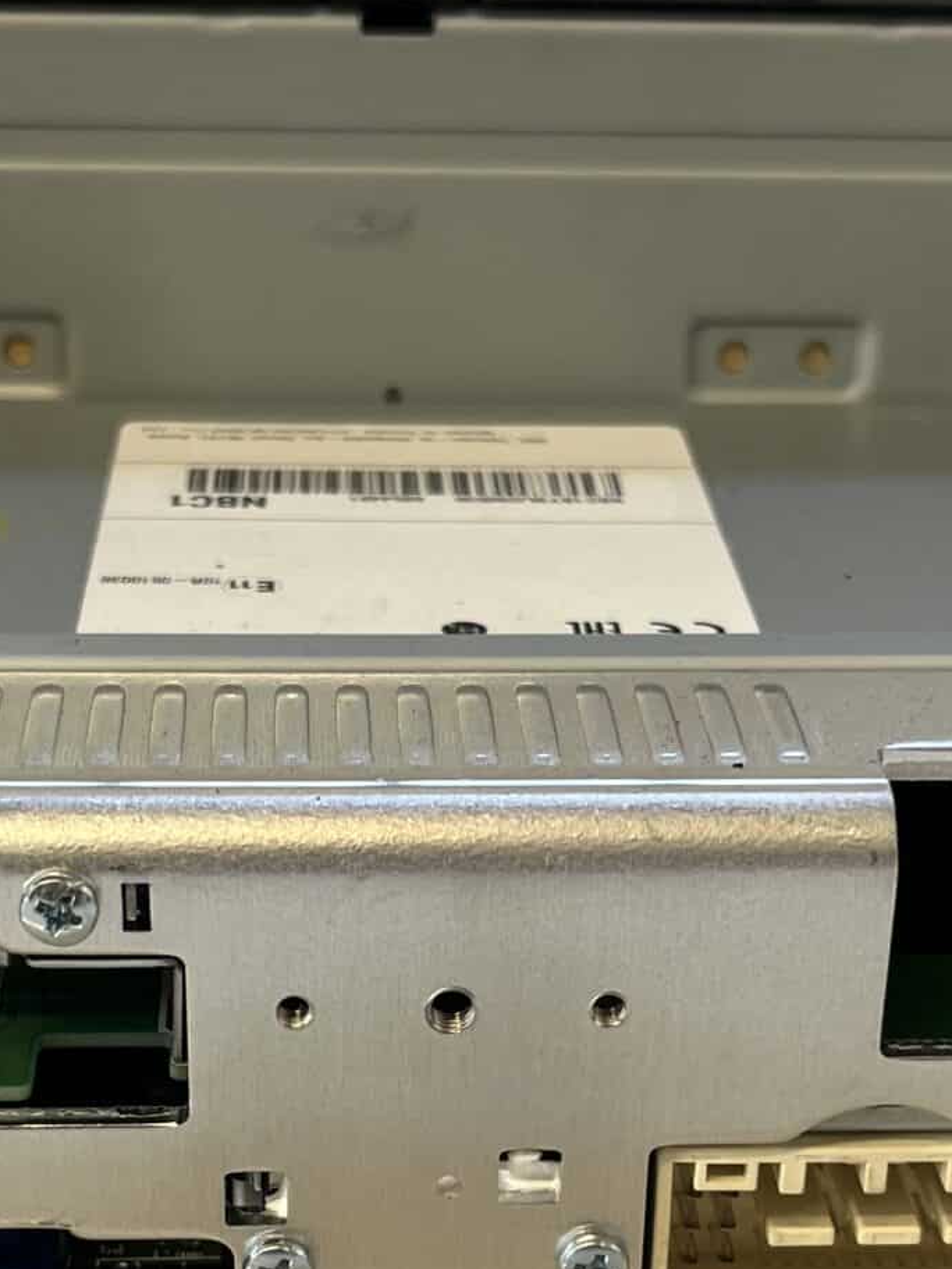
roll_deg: -0.6
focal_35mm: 73
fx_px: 2677
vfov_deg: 26.2
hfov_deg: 20.2
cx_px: 443
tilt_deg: -20.4
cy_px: 1010
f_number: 1.6
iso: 64
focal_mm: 5.1
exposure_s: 1/121
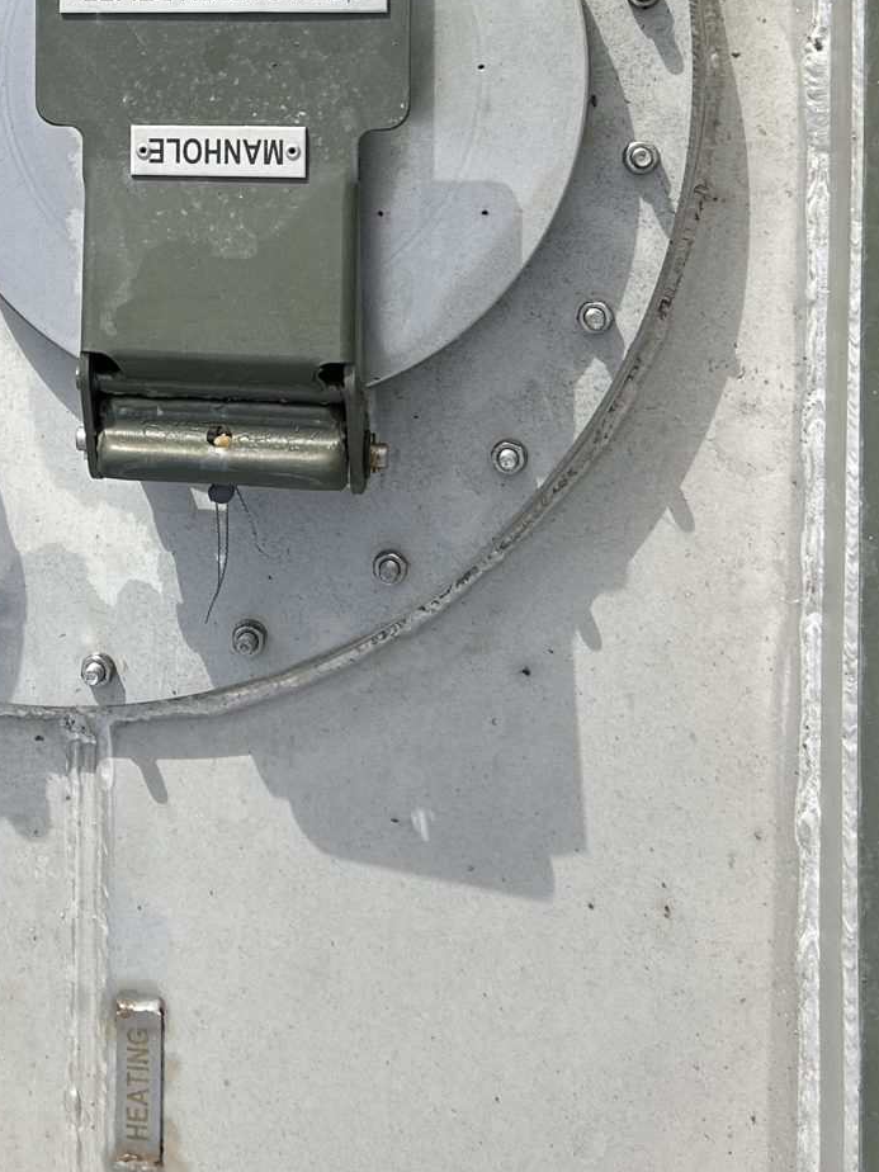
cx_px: -96
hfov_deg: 19.5
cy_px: 107
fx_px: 2438
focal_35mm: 72
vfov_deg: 26.1
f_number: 1.5
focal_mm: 5.7
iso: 50
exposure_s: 1/3968
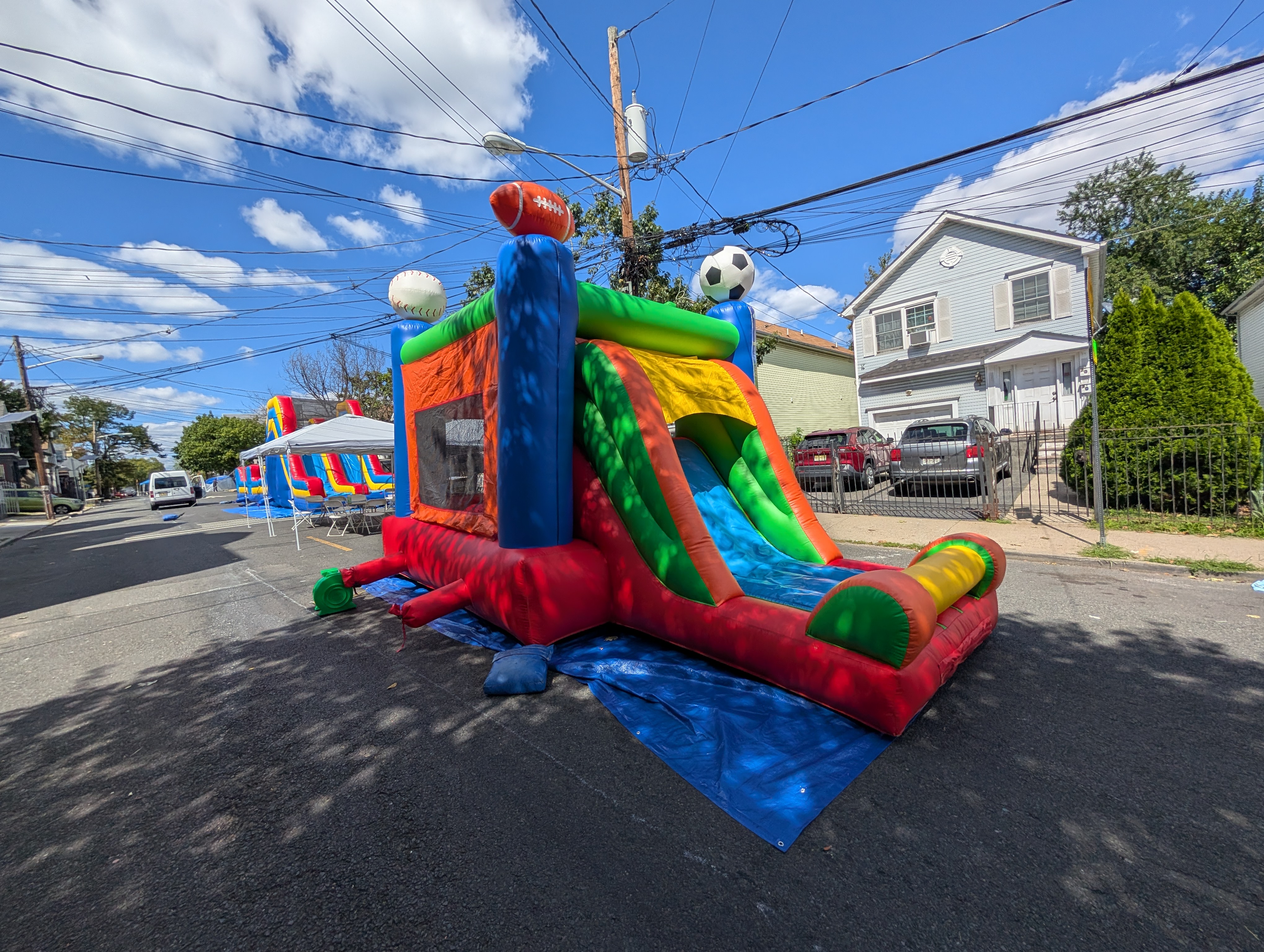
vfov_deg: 94.6
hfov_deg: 110.5
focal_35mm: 12
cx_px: 632
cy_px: 476
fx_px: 439
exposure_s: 1/3906
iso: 53
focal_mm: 2.02
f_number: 1.7
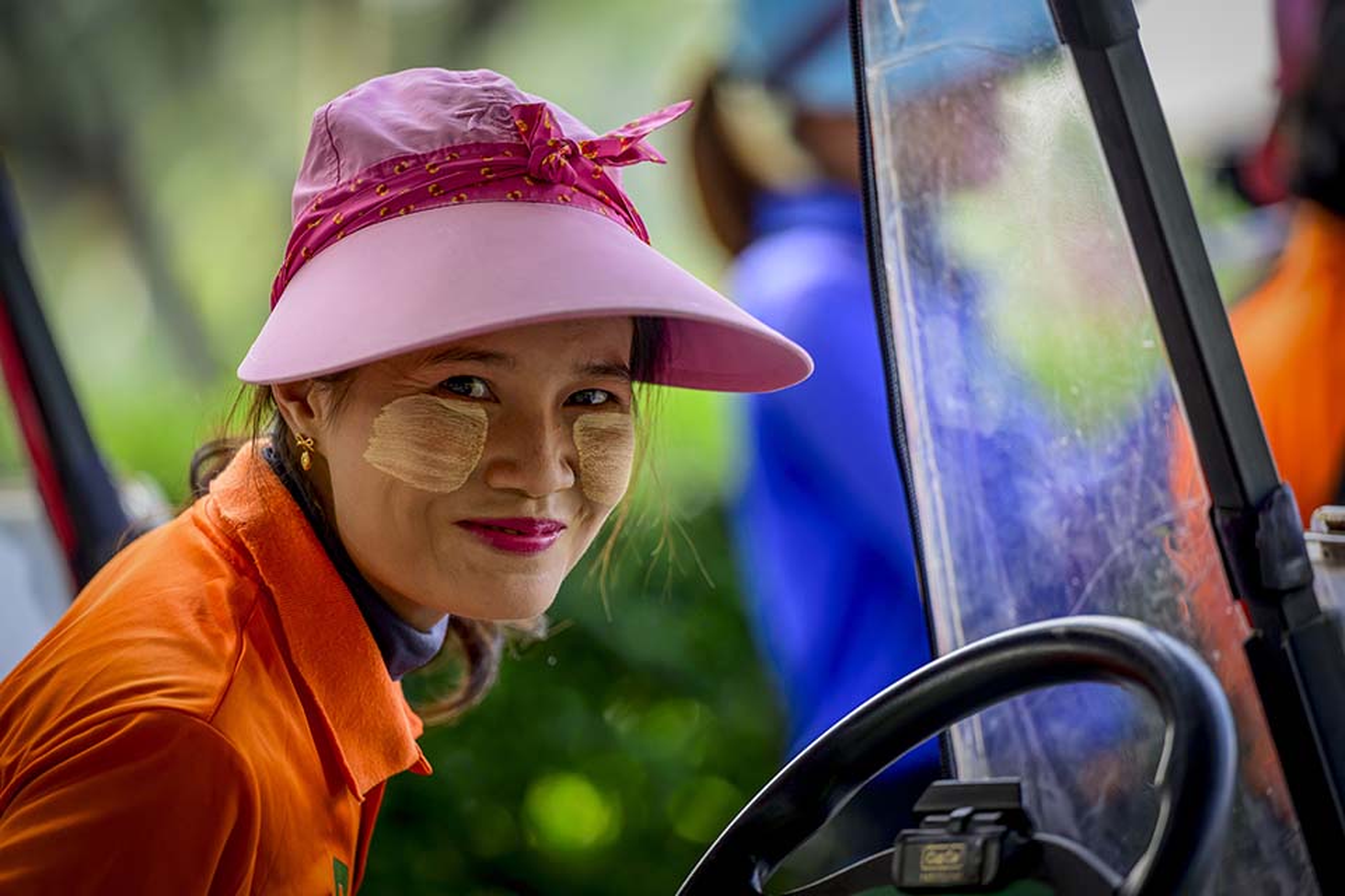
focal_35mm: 200
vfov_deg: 6.9
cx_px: 672
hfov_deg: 10.3
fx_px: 7472
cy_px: 448
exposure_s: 1/1250
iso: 800
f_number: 2.8
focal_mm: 200
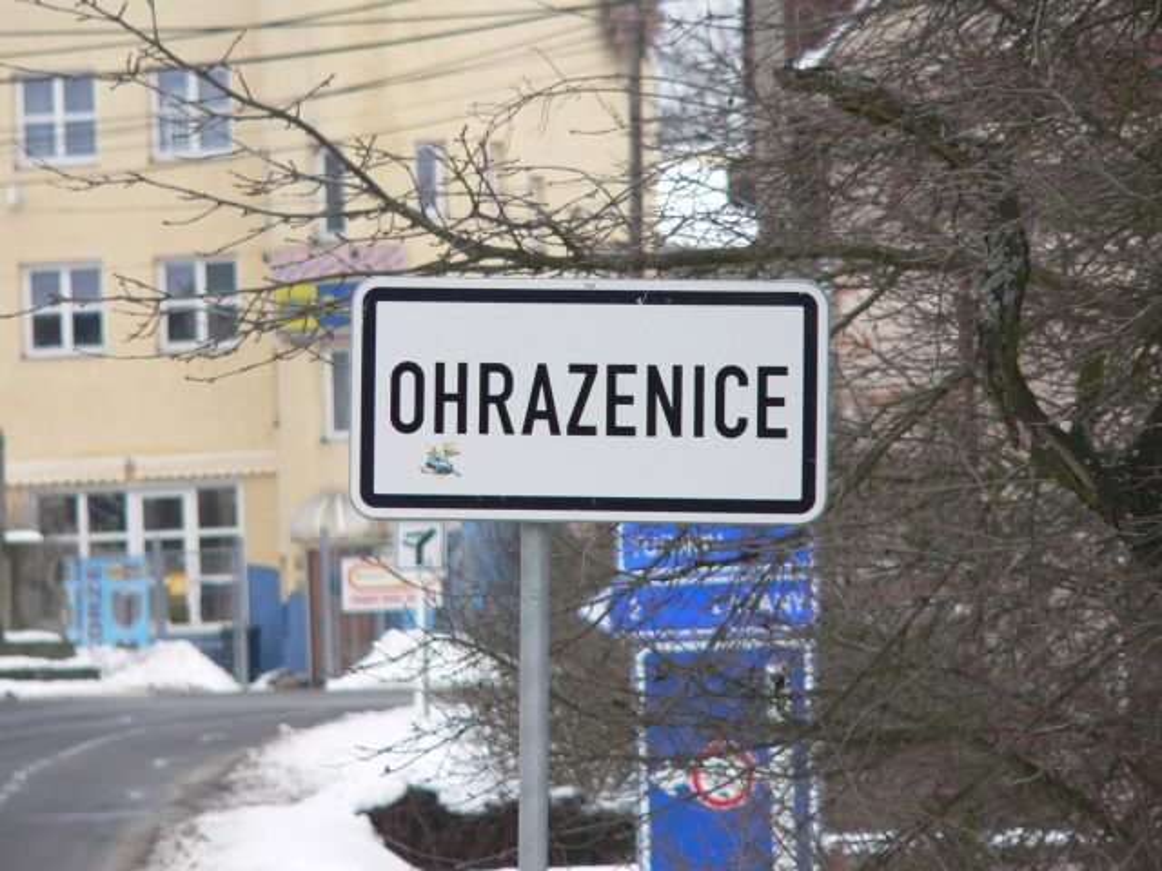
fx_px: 14502
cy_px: 436
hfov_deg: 4.6
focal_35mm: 432
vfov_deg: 3.4
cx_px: 581
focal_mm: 72
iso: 80
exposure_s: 1/200
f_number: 4
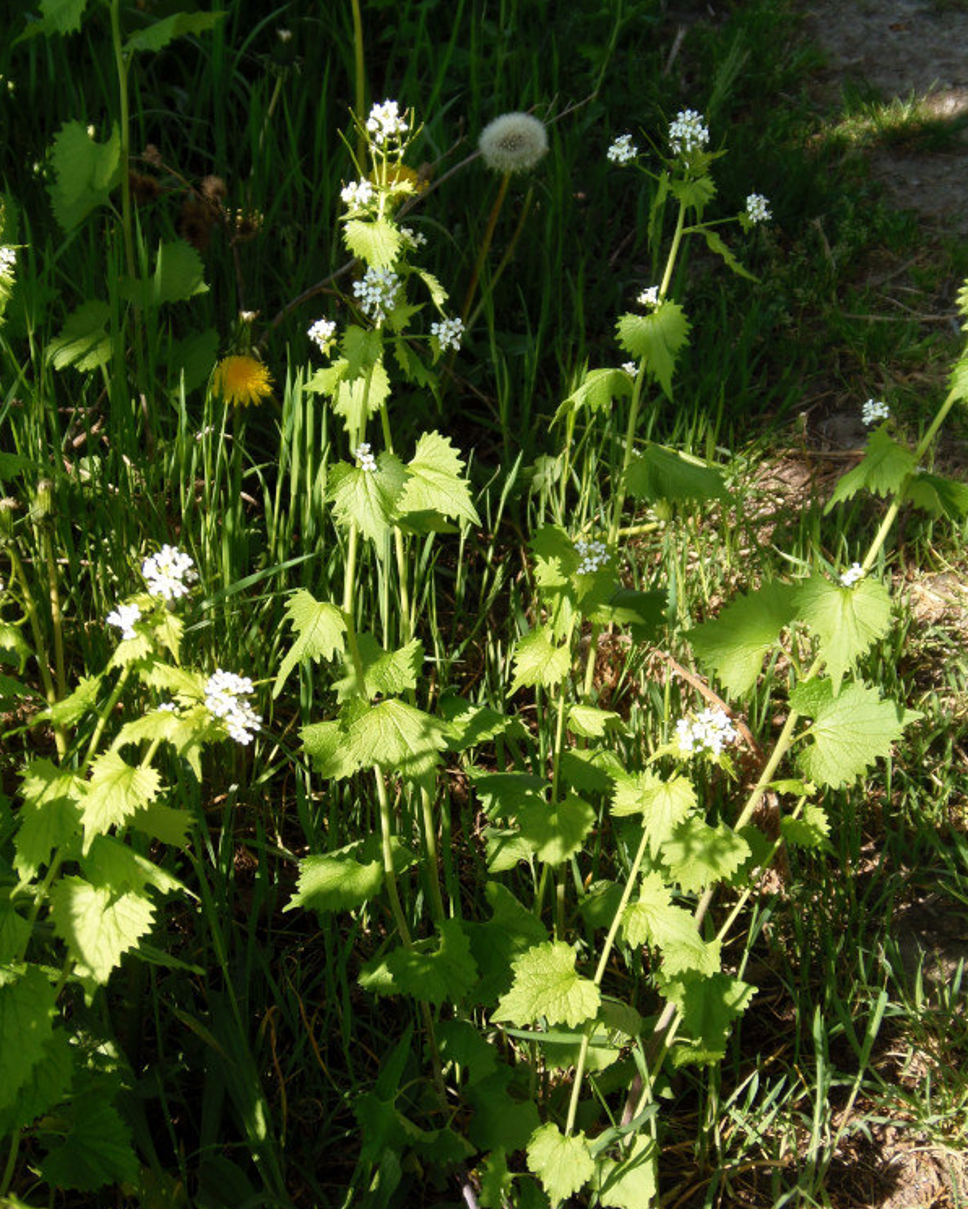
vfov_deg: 28.7
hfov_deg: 23.1
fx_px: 2364
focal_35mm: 66
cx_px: 482
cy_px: 607
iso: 64
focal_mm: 11.7
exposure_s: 1/160
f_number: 4
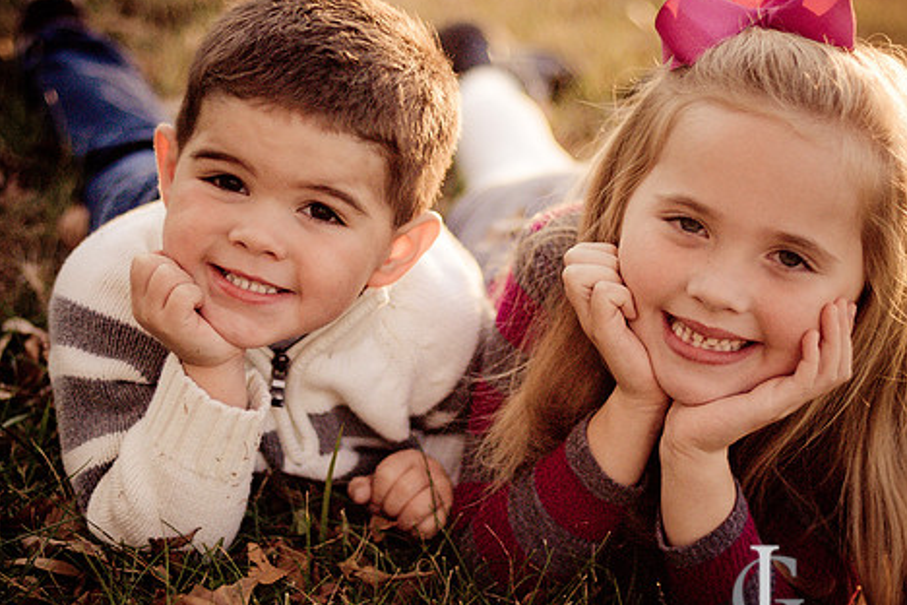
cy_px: 316
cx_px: 463
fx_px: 2343
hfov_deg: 21.9
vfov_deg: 14.7
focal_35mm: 93
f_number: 1.8
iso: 640
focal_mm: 50
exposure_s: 1/2500
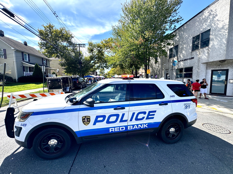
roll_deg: +0.7
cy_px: 87
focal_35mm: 14
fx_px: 94
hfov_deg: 102.1
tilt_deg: -5.7
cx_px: 116
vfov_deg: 85.7
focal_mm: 2.22
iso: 50
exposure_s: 1/749
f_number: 2.2
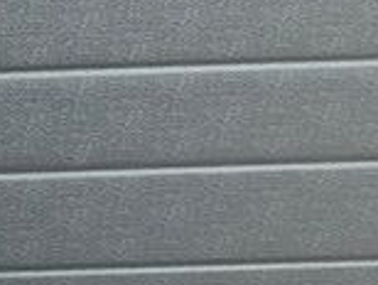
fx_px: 2176
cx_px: -405
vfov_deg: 7.2
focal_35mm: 199
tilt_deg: -20.4
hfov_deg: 9.2
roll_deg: +2.9
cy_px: 575
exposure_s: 1/855
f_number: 1.78
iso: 80
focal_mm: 6.76
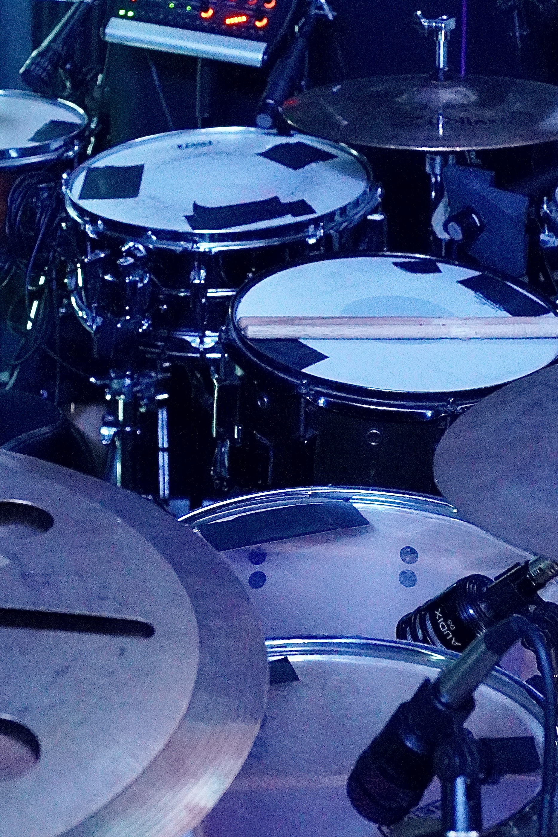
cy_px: 285
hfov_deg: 15.2
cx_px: 268
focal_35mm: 90
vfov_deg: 22.5
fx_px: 2092
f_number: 4
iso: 6400
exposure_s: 1/60
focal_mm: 28
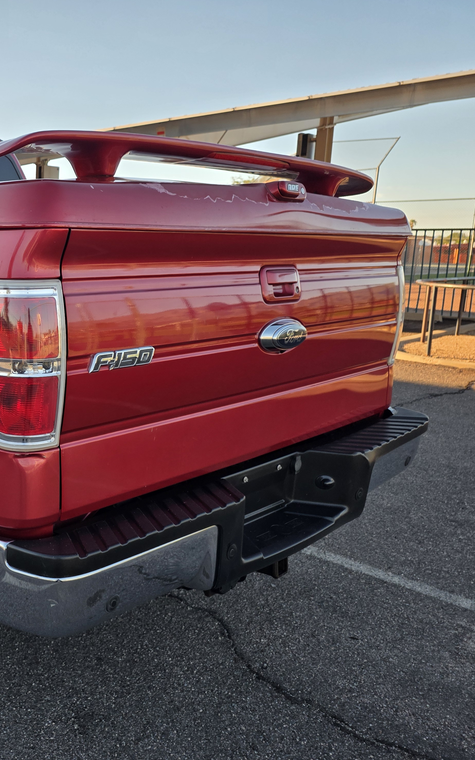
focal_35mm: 33
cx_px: 4
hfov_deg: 34.9
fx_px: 683
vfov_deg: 58.1
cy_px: 375
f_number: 1.7
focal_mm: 6.25
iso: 80
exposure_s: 1/1946
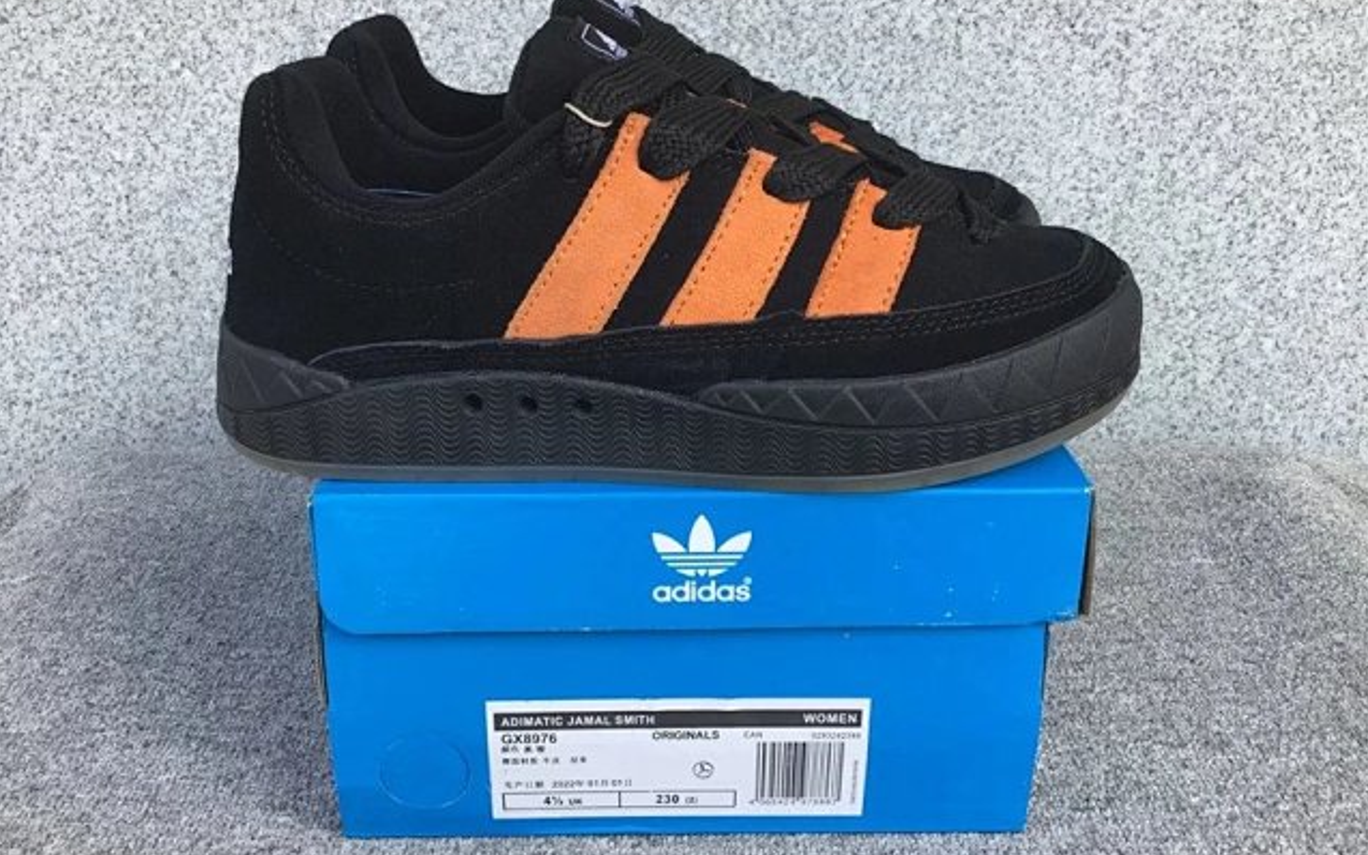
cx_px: 683
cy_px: 402
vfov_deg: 38.3
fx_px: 1230
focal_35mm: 33
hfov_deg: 58.1
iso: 25
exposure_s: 1/119
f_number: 2.4
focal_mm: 3.3
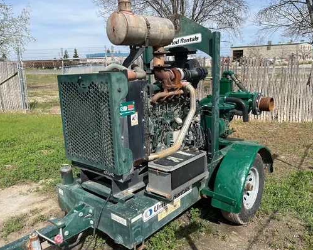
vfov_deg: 51.5
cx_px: 150
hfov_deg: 62.2
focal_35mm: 28
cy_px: 127
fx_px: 259
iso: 50
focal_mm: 5.1
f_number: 1.6
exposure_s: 1/3135
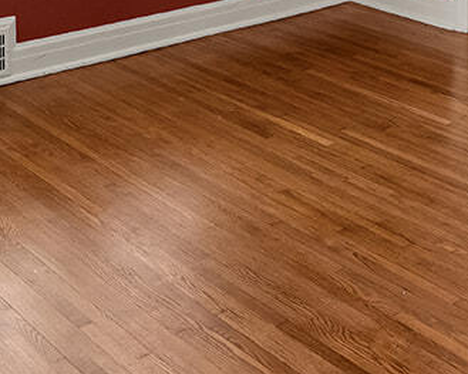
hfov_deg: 26.1
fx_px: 1011
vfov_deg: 18.5
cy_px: -196
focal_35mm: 73
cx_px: 216
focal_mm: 16
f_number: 2.8
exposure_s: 1/30
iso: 500
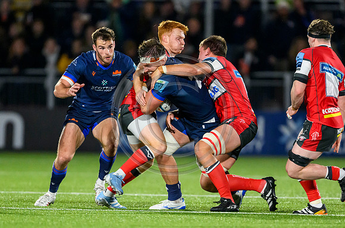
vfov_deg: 1.6
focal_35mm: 862
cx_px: 189
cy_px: 160
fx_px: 8246
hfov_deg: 2.4
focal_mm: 560
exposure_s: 1/1000
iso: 8000
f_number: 4
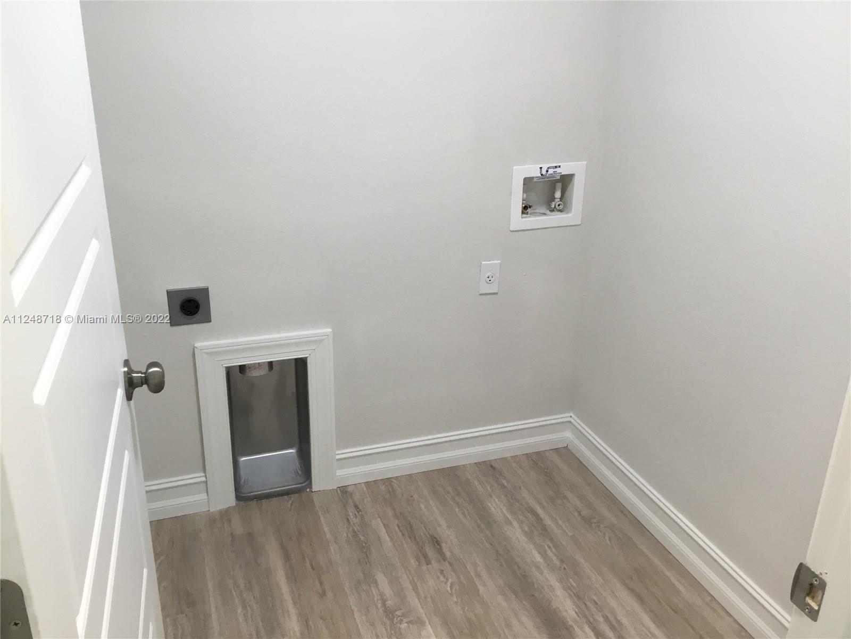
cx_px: 426
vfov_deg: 45.4
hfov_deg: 58.4
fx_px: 762
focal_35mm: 31
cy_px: 320
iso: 50
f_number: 2.4
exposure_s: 1/30
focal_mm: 3.3
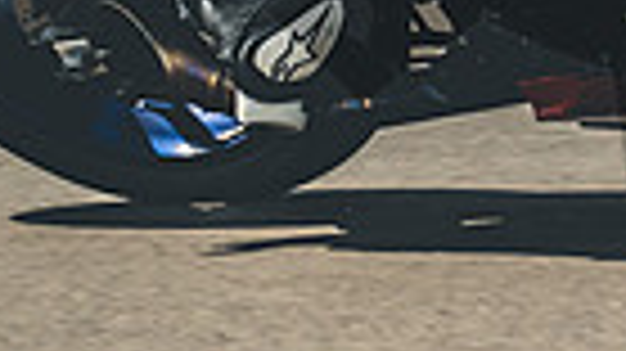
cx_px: 703
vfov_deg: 0.8
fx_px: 24602
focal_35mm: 1483
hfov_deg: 1.5
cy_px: -331
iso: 640
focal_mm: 226.6
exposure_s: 1/1600
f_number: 5
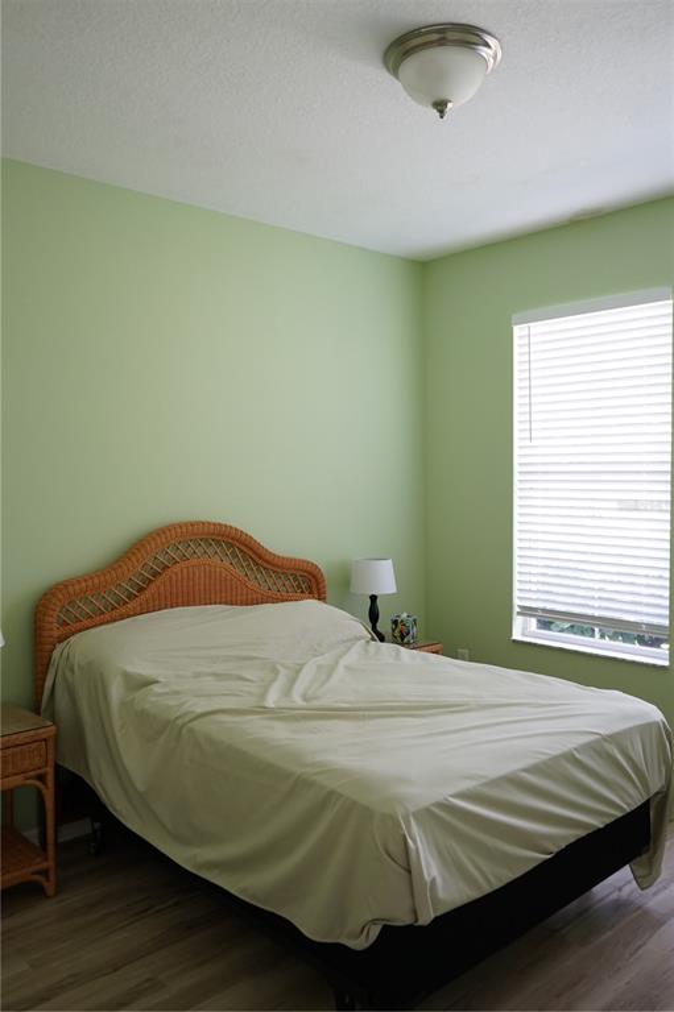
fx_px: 787
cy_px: 506
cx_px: 337
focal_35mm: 28
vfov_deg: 65.5
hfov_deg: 46.3
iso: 1000
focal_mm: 28
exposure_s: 1/60
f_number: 6.3
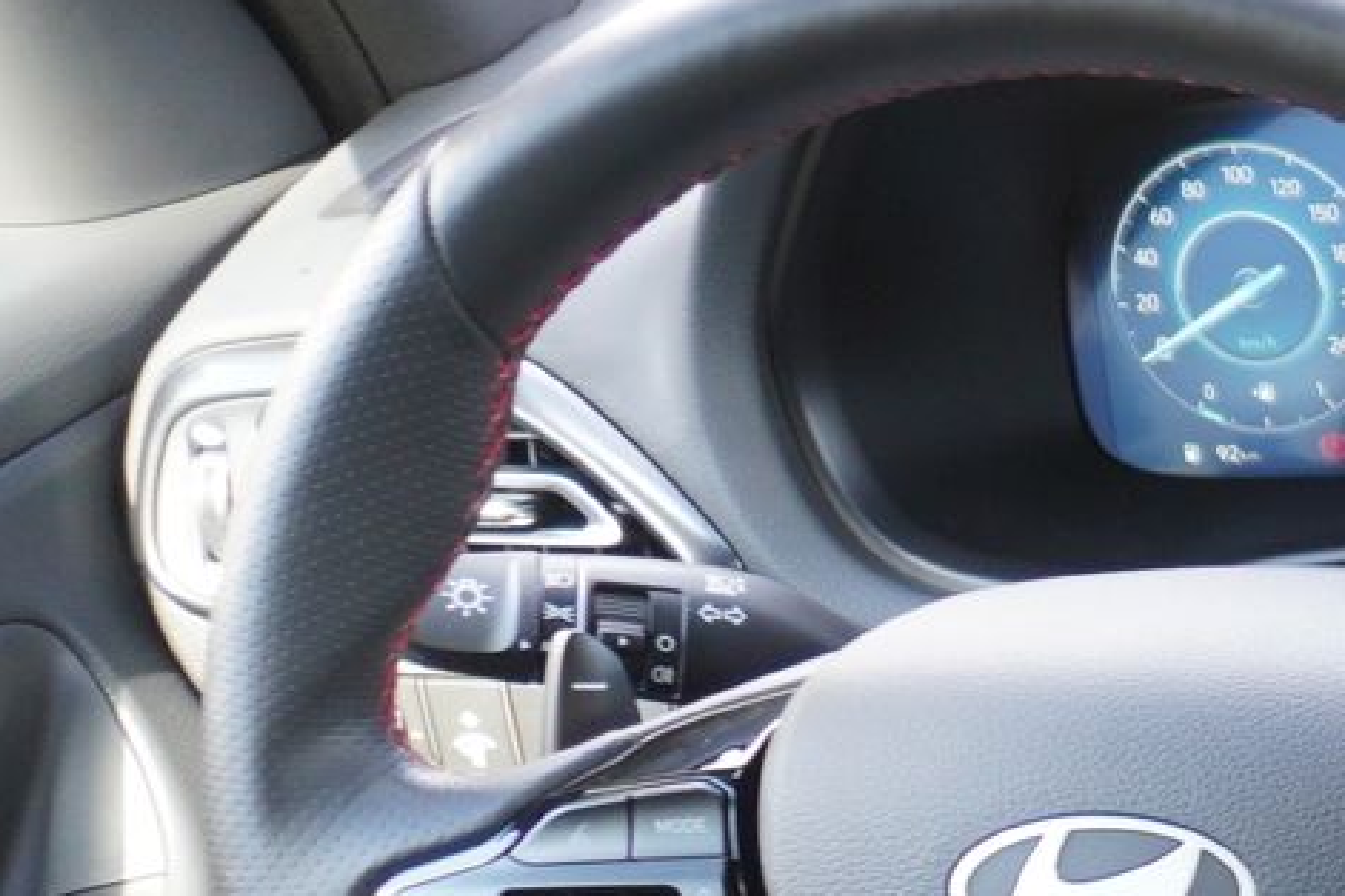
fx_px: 3811
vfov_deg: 12.7
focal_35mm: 102
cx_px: 2853
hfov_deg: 15.2
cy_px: 1347
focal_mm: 16
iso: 400
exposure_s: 1/30
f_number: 3.5
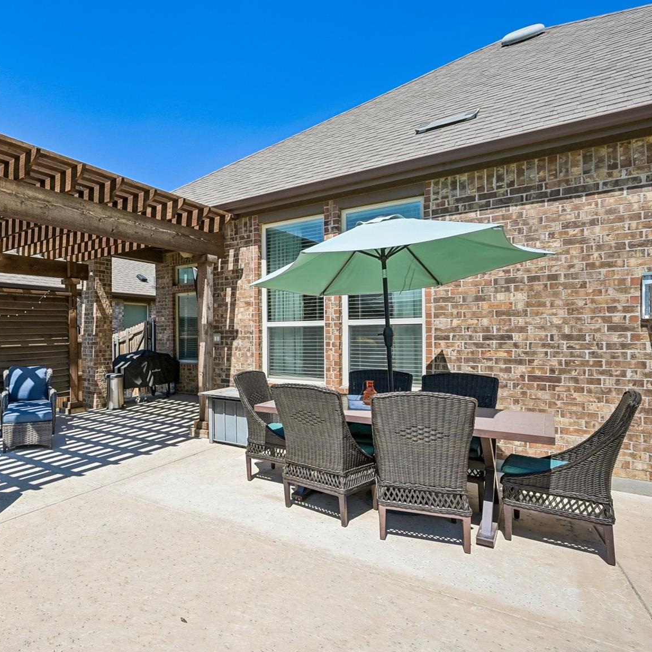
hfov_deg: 67.1
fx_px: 448
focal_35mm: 21
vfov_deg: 72.1
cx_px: 155
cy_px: 330
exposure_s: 1/640
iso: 250
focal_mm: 14
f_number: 9
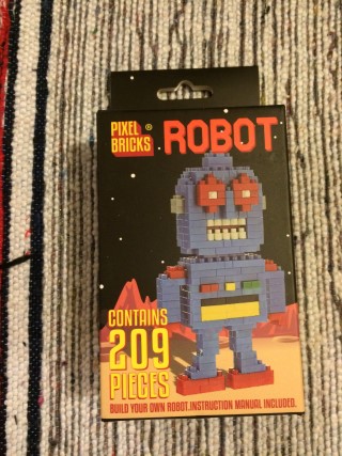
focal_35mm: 29
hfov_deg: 48.2
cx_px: 171
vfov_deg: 61.7
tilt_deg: -84.0
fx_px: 382
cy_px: 228
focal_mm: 4.15
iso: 320
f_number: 2.2
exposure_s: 1/17
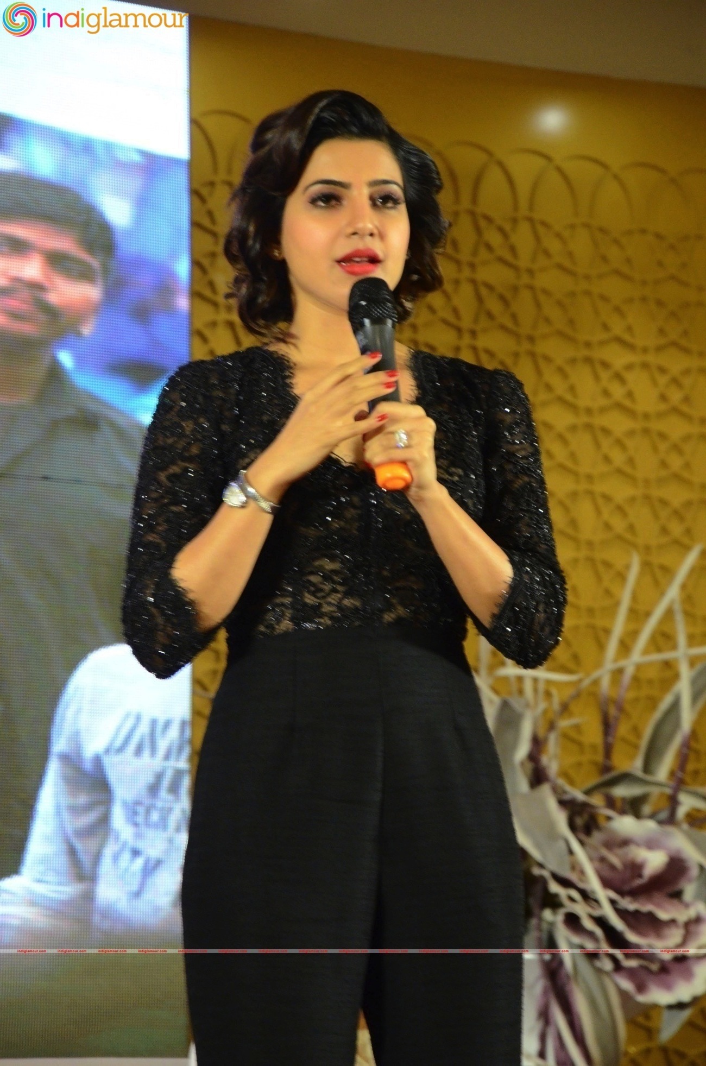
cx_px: 353
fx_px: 4654
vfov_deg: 13.1
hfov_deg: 8.7
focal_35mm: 158
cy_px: 533
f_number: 5.6
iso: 2500
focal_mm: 105
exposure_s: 1/80
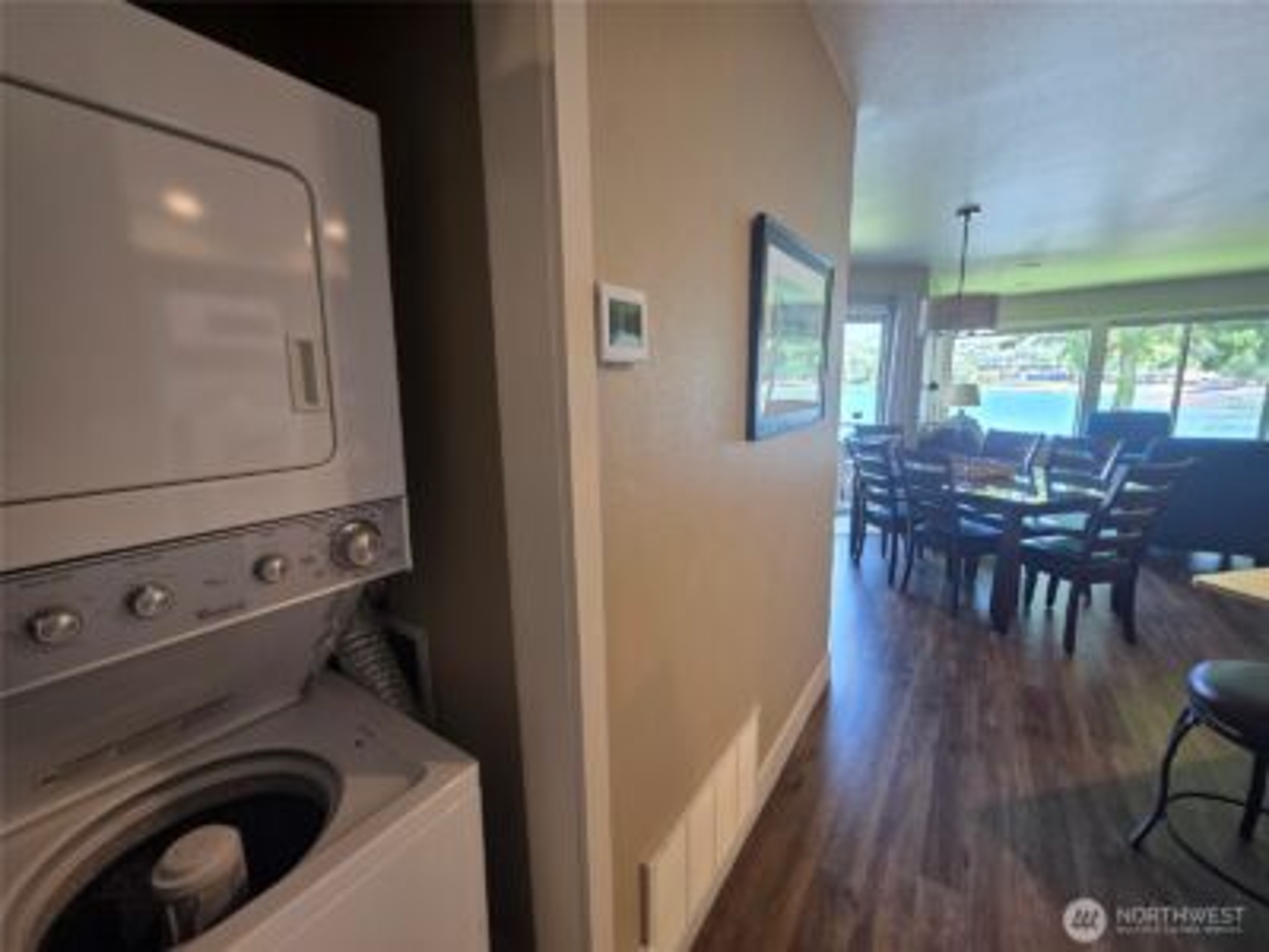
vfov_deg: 89.9
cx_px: 634
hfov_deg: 106.2
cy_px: 476
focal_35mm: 13
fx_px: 477
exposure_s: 1/60
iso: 250
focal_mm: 2.2
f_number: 1.9
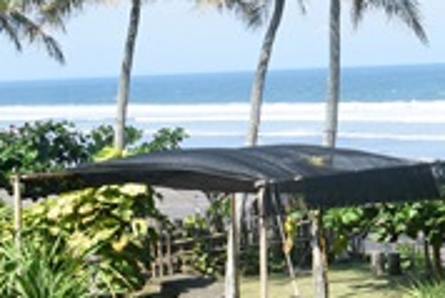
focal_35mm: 123
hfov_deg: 13.8
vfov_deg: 11.1
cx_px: 925
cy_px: 219
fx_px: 1522
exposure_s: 1/320
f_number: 9
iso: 250
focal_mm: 26
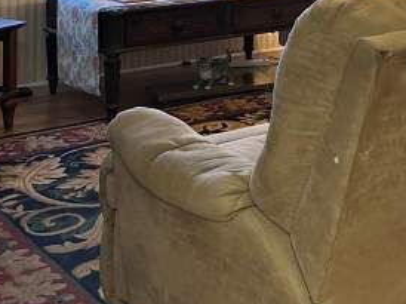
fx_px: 891
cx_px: 335
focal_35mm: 76
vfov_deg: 18.1
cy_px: -92
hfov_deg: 25.2
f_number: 1.6
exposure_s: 1/60
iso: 100
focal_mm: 5.1
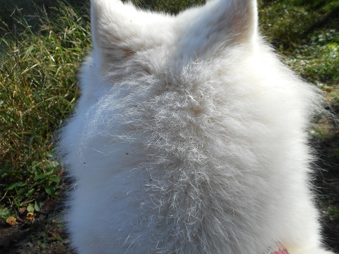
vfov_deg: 48.2
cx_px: 170
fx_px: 284
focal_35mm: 29
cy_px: 127
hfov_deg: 61.7
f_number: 4
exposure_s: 1/320
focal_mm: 5.2
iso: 80
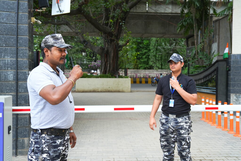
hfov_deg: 53.1
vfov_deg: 36.9
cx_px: 120
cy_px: 80
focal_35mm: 36
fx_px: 241
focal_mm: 36
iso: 400
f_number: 7.1
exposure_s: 1/160
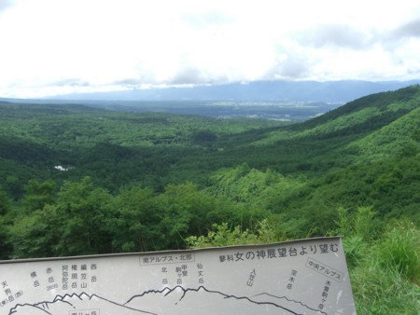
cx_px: 210
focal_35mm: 38
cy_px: 158
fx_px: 461
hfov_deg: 49.0
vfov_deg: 37.8
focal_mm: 7.9
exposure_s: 1/500
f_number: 4
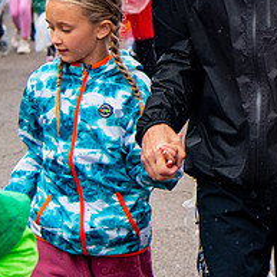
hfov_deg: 9.2
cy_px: -91
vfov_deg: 9.5
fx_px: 1639
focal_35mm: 181
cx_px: 501
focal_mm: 46
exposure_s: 1/1250
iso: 1600
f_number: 4
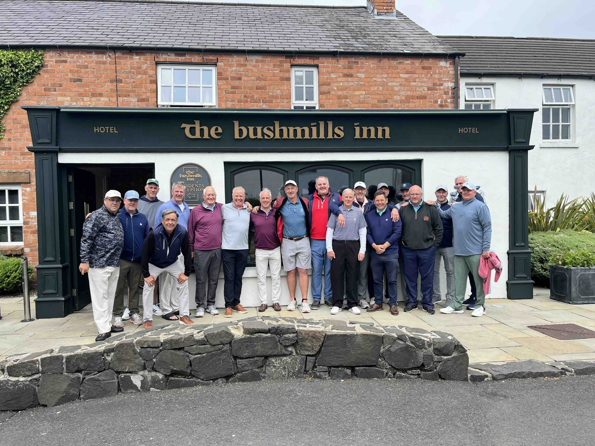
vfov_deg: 53.1
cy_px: 223
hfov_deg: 67.3
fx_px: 447
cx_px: 298
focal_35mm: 26
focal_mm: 5.1
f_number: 1.6
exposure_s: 1/1477
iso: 50
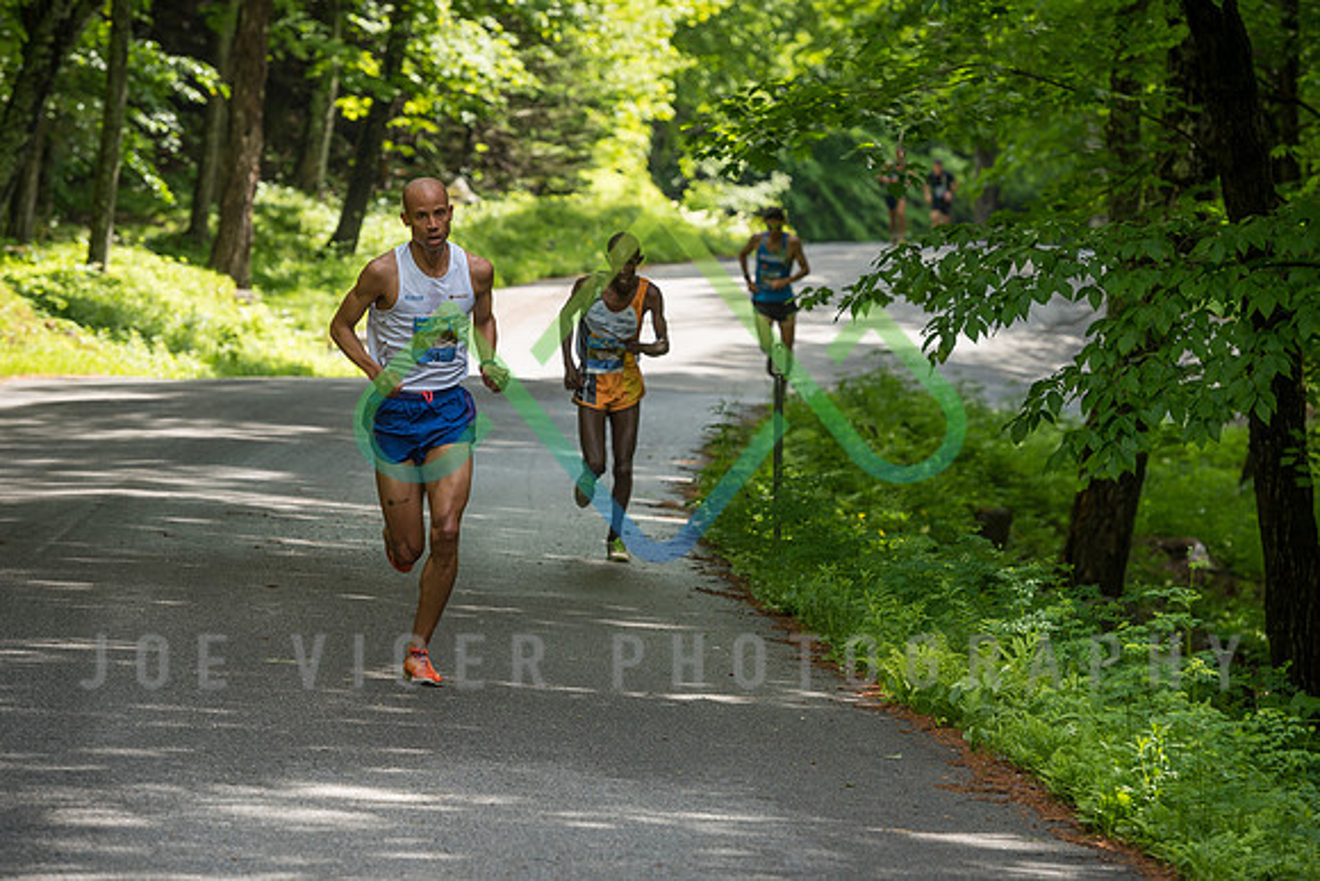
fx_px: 7196
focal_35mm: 196
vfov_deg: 7.0
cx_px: 717
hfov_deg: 10.5
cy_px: 407
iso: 200
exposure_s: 1/200
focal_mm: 160
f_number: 5.6
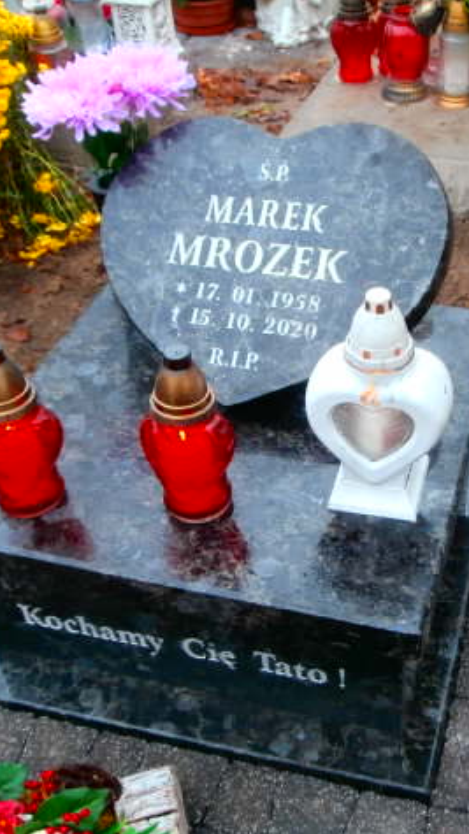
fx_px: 973
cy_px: 420
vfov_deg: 46.4
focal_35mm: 44
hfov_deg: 26.9
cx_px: 318
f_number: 3.5
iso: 200
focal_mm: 5.36
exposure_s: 1/40
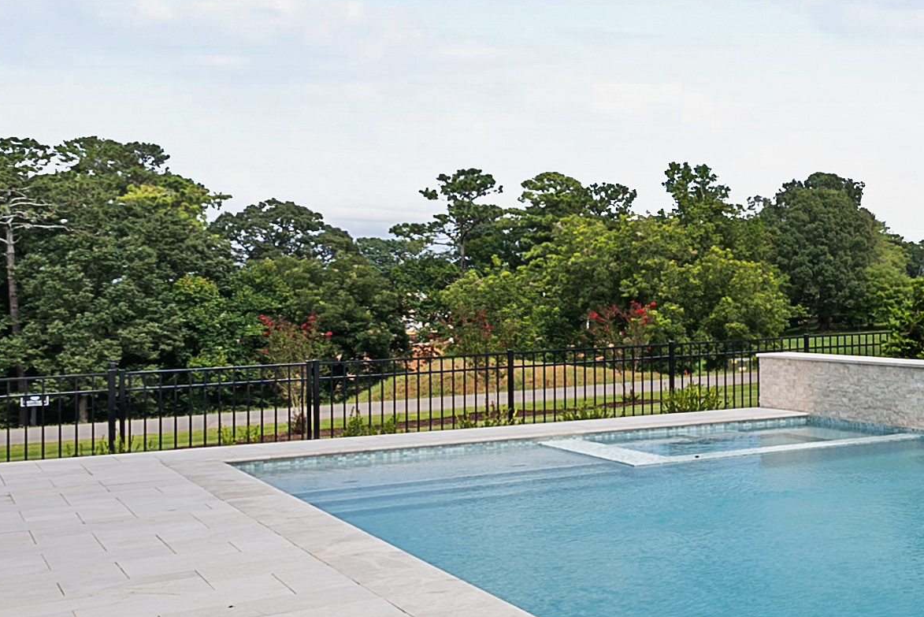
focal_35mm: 47
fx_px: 1207
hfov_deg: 26.5
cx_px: 1460
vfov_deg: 28.7
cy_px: 303
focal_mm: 13
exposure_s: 1/125
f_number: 7.1
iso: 80
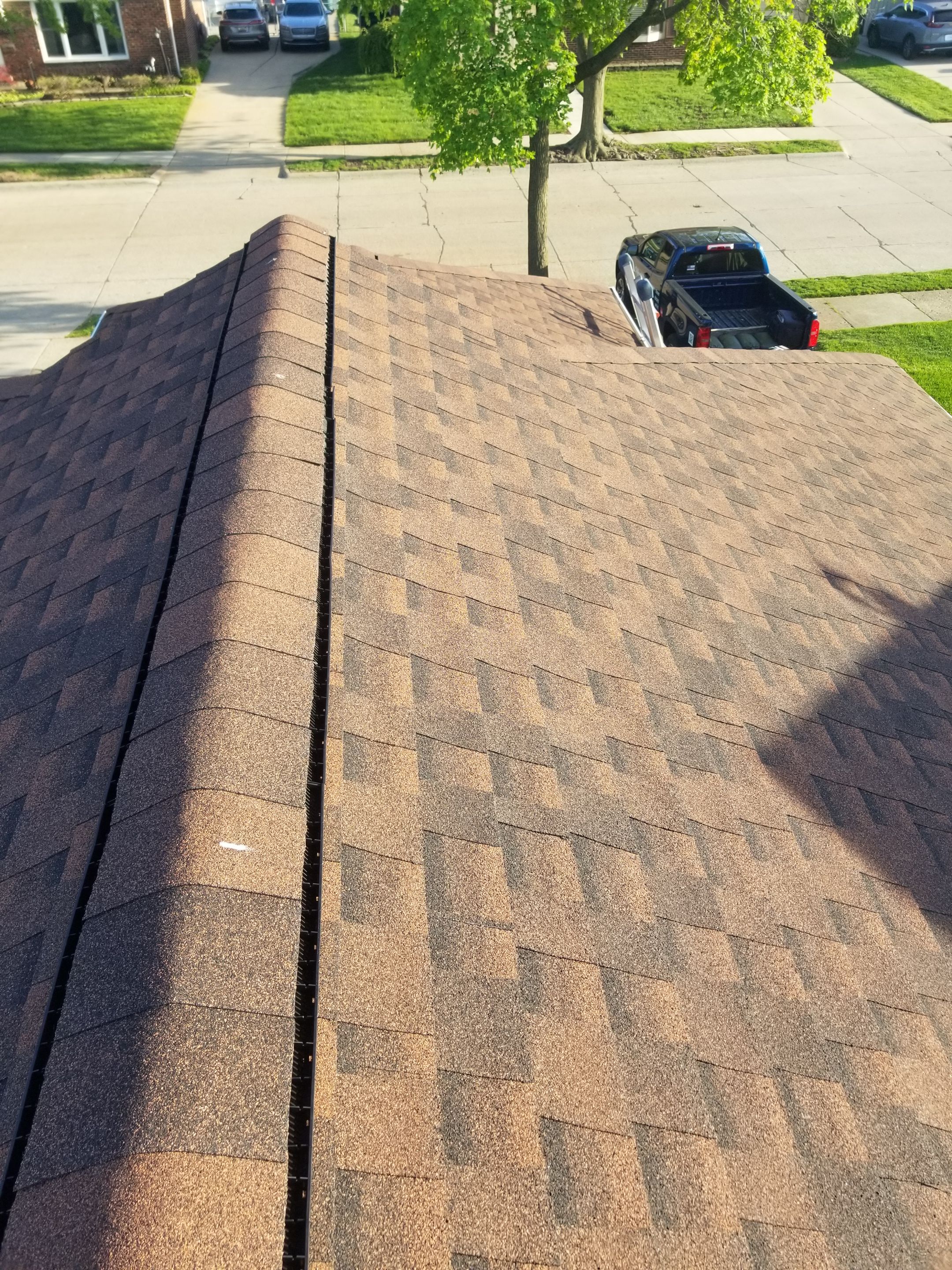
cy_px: 635
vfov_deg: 67.3
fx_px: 953
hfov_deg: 53.1
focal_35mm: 26
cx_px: 476
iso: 50
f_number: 1.7
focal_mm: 4.25
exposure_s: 1/441
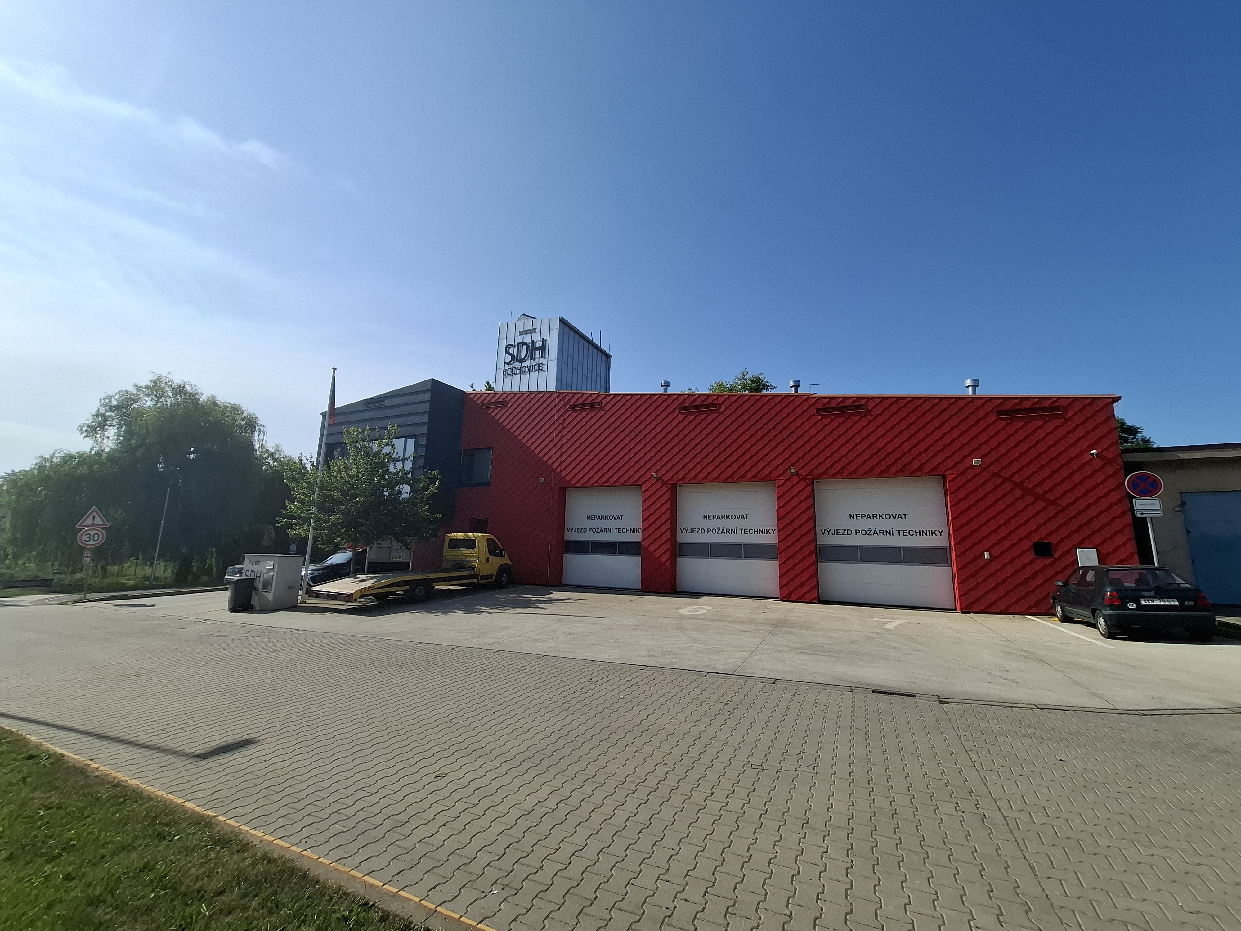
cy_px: 466
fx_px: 466
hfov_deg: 106.2
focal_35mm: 13
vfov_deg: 89.9
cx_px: 620
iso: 40
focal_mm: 1.74
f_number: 2.2
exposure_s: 1/2049
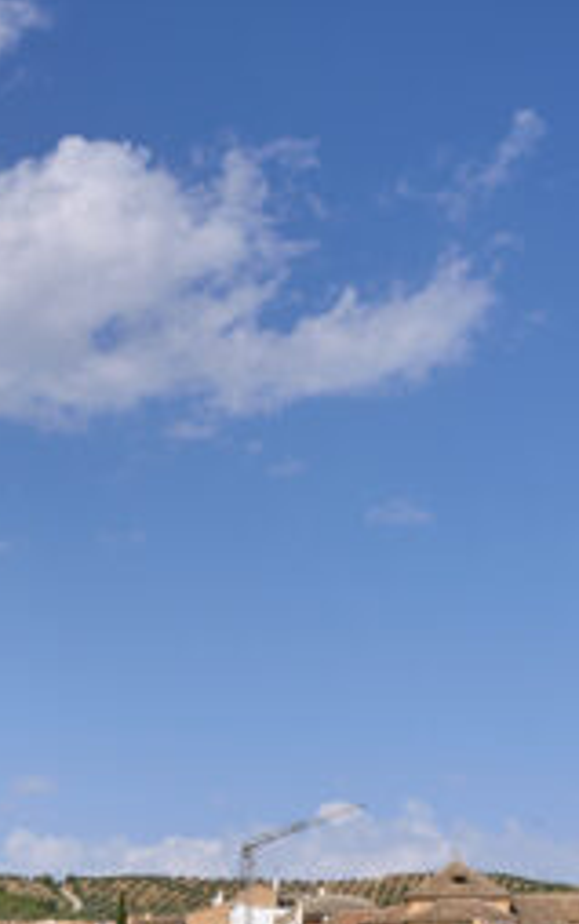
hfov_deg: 11.3
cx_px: 29
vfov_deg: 17.5
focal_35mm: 115
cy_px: 999
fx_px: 2900
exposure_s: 1/400
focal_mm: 28
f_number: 8
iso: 100
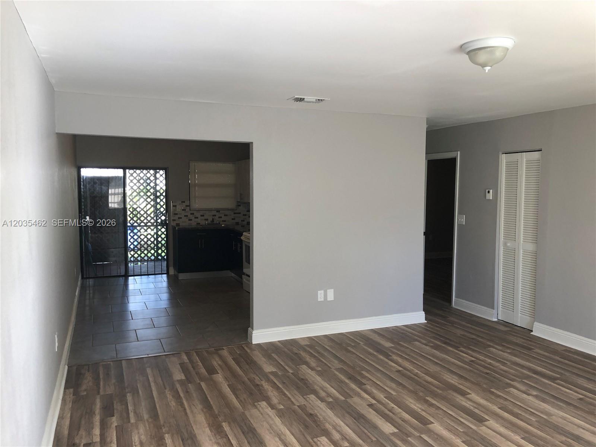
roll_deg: -0.2
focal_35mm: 28
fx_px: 482
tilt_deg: -5.2
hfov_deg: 63.4
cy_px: 224
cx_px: 298
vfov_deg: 49.7
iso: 20
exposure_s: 1/40
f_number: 1.8
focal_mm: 3.99
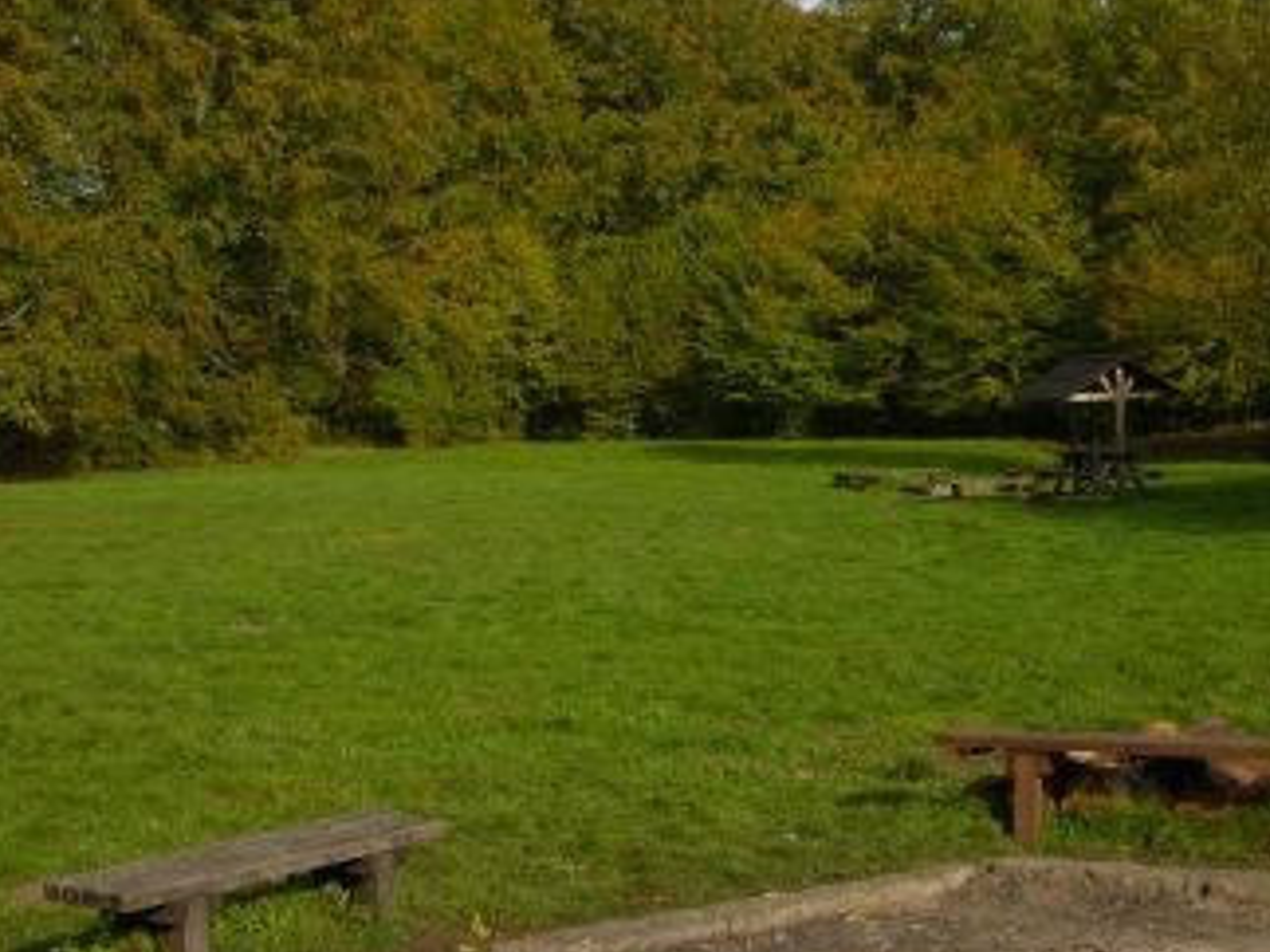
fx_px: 1907
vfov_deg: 28.0
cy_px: 417
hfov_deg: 36.7
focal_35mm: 52
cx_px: 771
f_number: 7.1
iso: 50
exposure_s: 1/112
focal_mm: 8.9
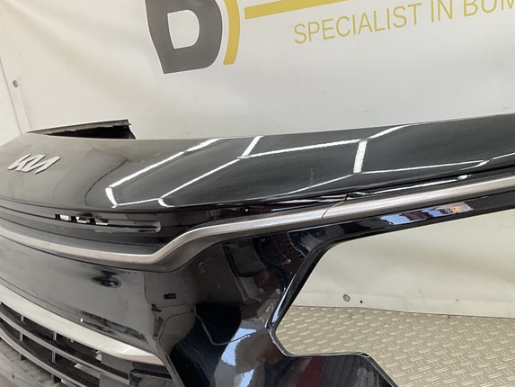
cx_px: 415
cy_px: 331
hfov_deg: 36.2
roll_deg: +7.3
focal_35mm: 51
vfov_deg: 27.7
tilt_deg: -24.1
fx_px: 759
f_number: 1.8
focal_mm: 3
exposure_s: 1/100
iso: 25
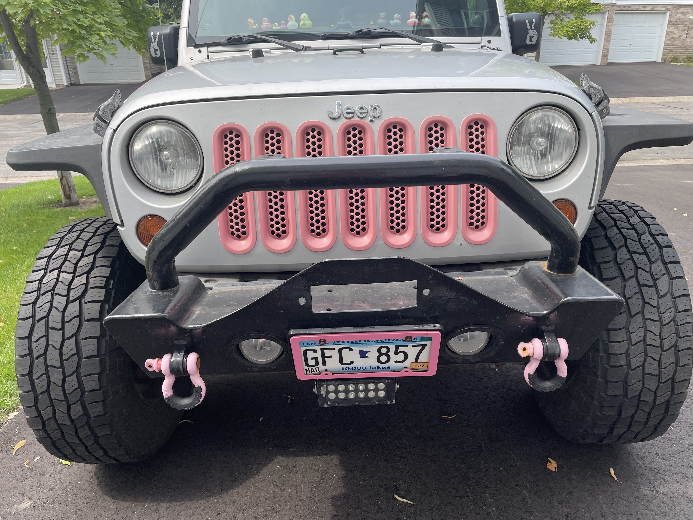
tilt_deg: -23.5
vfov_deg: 53.1
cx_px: 346
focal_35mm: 26
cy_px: 260
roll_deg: +2.0
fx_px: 521
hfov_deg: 67.3
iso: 32
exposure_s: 1/587
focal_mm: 4.2
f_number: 1.6
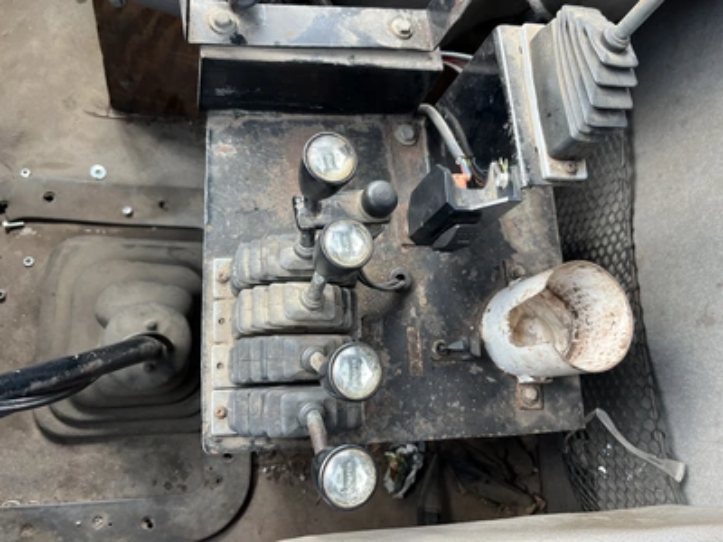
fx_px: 543
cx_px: 362
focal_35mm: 26
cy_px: 271
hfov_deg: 67.3
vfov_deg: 53.1
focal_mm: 5.1
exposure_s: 1/121
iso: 125
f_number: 1.6
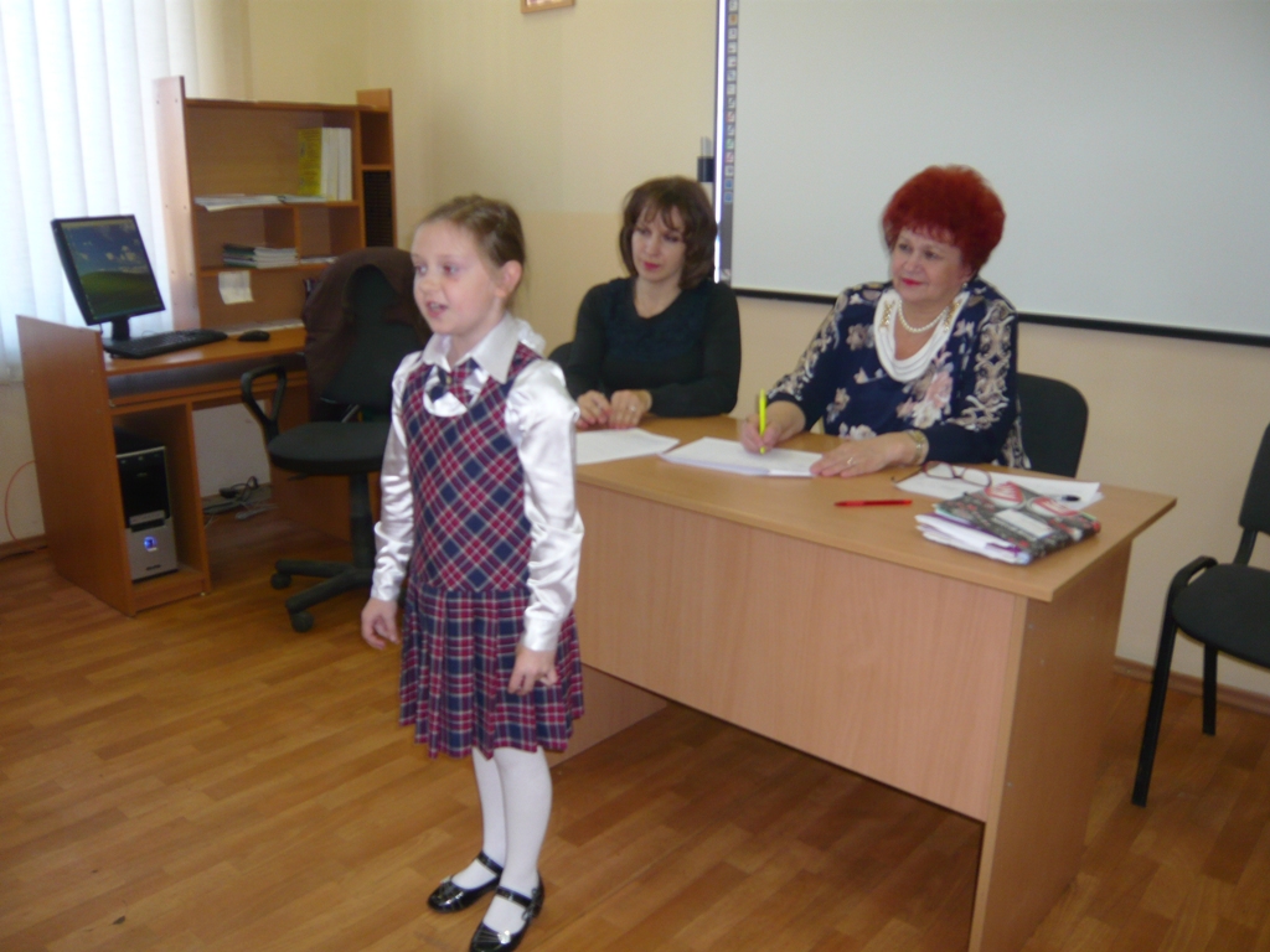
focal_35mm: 28
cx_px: 635
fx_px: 1027
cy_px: 476
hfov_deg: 63.4
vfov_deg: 49.7
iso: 100
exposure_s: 1/30
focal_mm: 4.6
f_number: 2.8
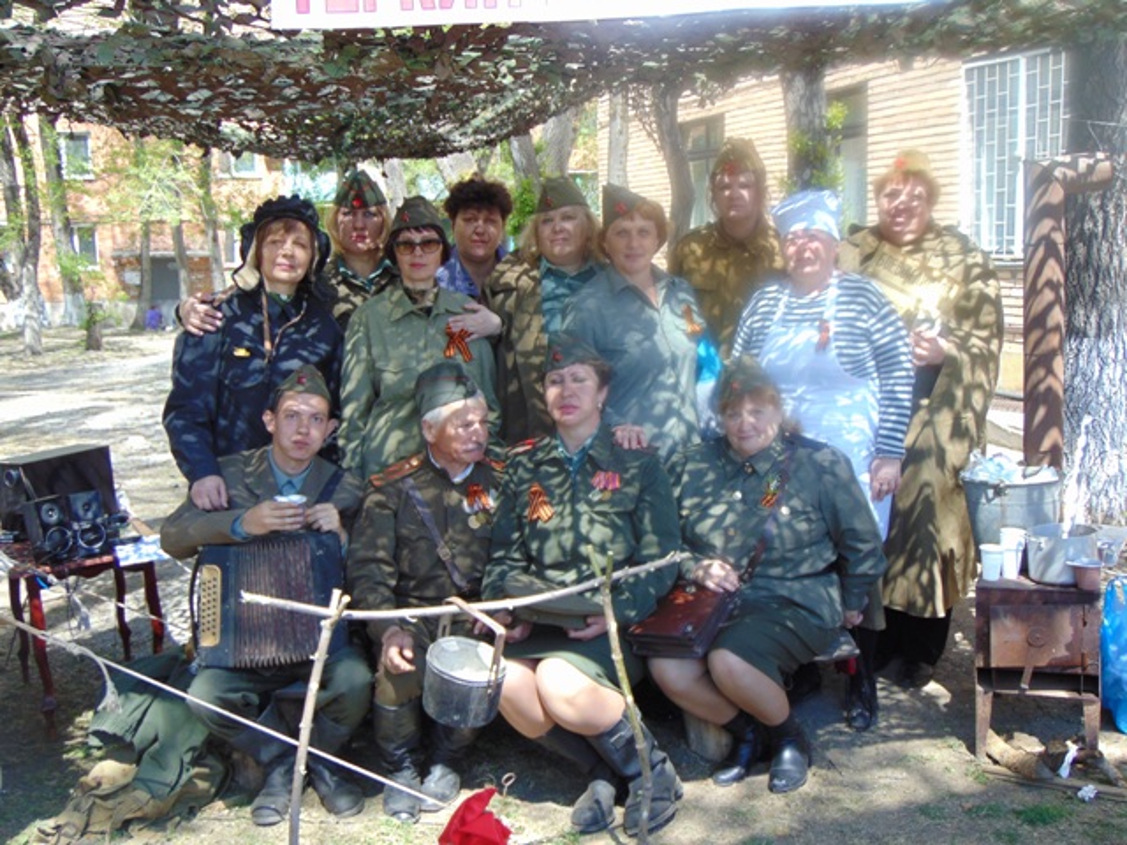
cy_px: 422
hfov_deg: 44.8
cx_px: 564
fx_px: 1367
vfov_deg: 34.3
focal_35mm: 42
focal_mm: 7.6
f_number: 3.3
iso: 80
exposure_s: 1/160
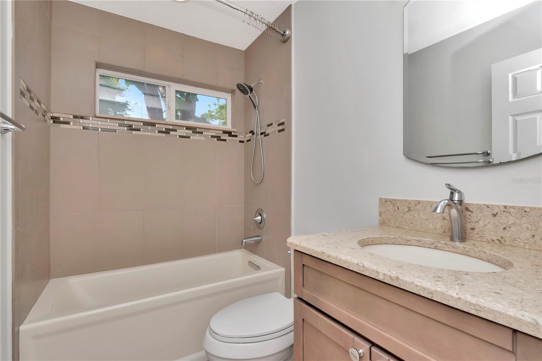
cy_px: 180
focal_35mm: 16
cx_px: 271
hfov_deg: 95.0
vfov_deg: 72.0
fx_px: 248
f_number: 9
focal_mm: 11
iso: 500
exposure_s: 1/200
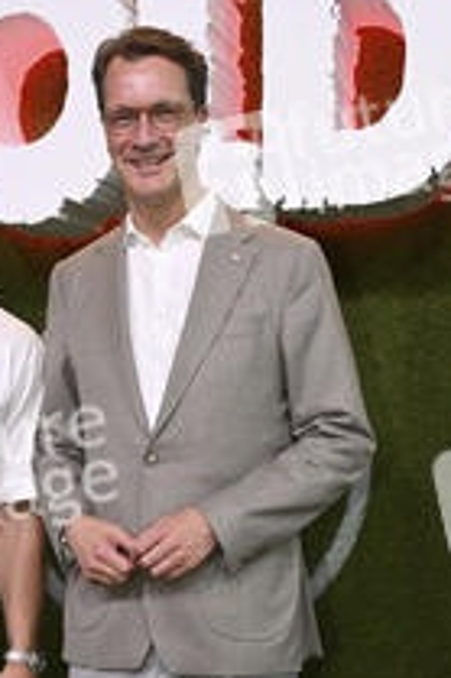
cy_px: 646
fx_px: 1261
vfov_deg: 28.6
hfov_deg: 19.9
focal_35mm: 67
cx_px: 45
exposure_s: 1/250
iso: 1600
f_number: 5
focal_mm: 35
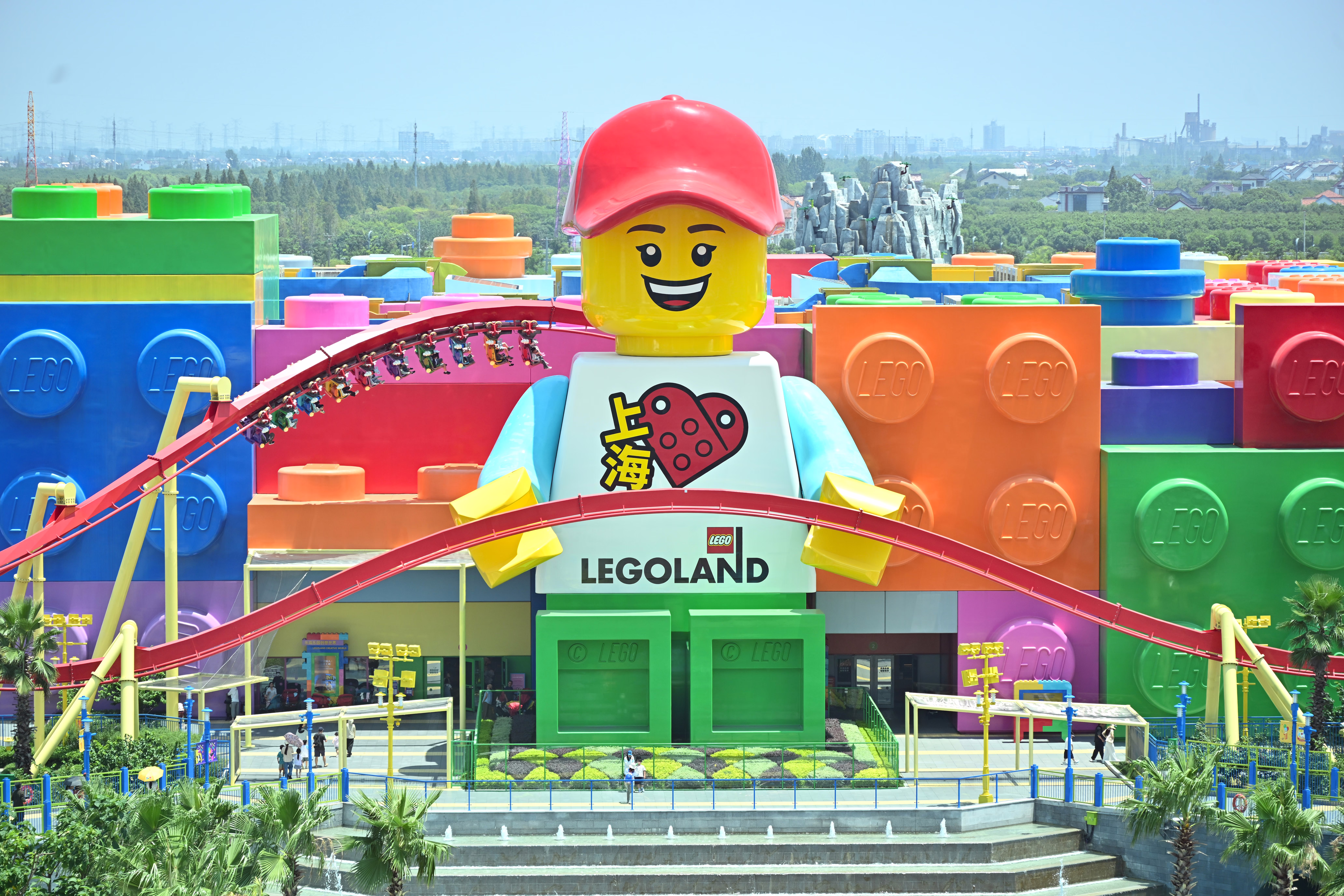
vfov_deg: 11.4
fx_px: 4480
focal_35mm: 120
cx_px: 672
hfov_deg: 17.1
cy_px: 448
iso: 160
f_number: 4
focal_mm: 120
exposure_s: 1/640
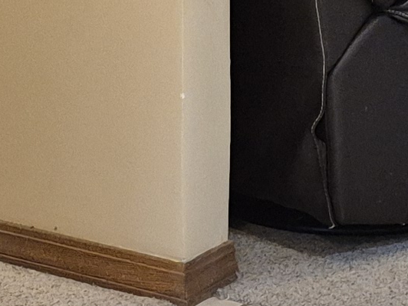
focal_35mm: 173
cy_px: -54
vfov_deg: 8.5
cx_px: 188
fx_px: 2039
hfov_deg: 11.4
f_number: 1.8
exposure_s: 1/120
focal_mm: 5.4
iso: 640
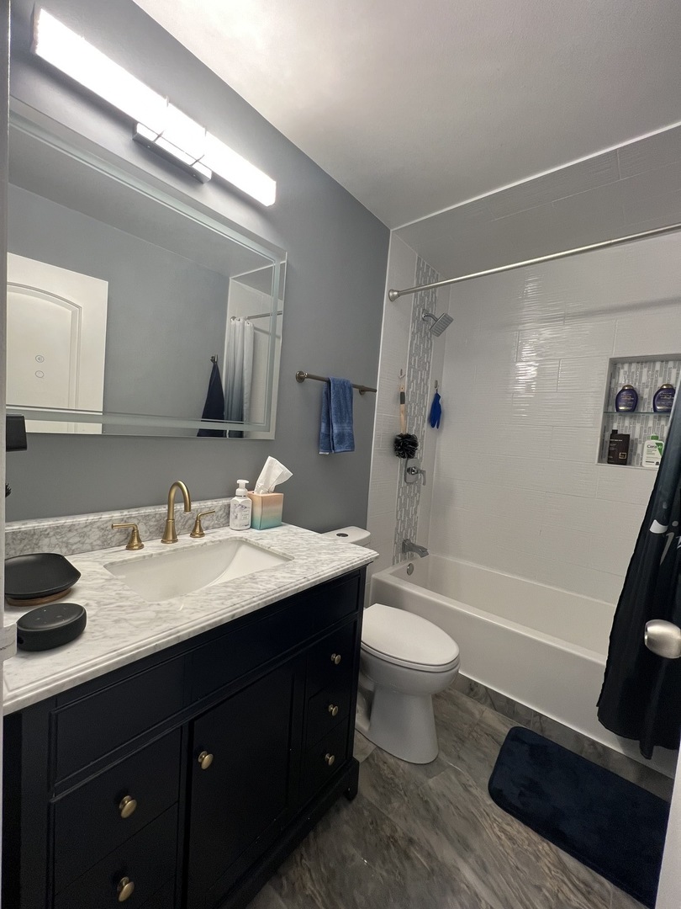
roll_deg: -4.3
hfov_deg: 89.9
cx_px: 340
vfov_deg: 106.2
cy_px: 454
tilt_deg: -3.6
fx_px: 341
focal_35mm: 13
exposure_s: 1/60
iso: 160
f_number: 1.8
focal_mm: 1.57
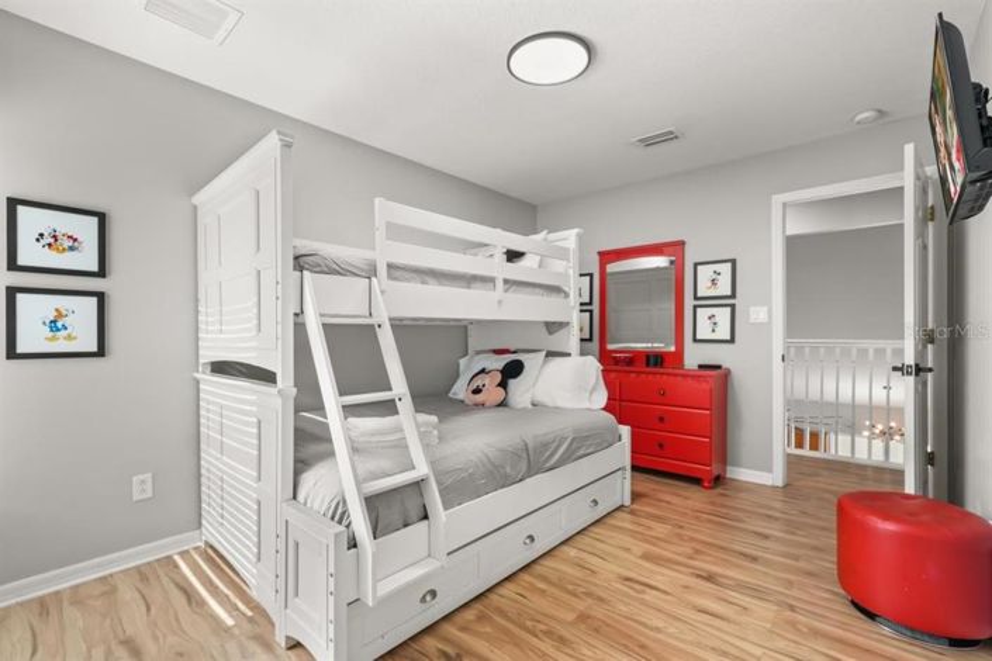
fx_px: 455
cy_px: 330
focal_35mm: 16
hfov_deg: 95.0
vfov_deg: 72.1
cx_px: 496
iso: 1600
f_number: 7.1
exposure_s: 1/40
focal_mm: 16.5
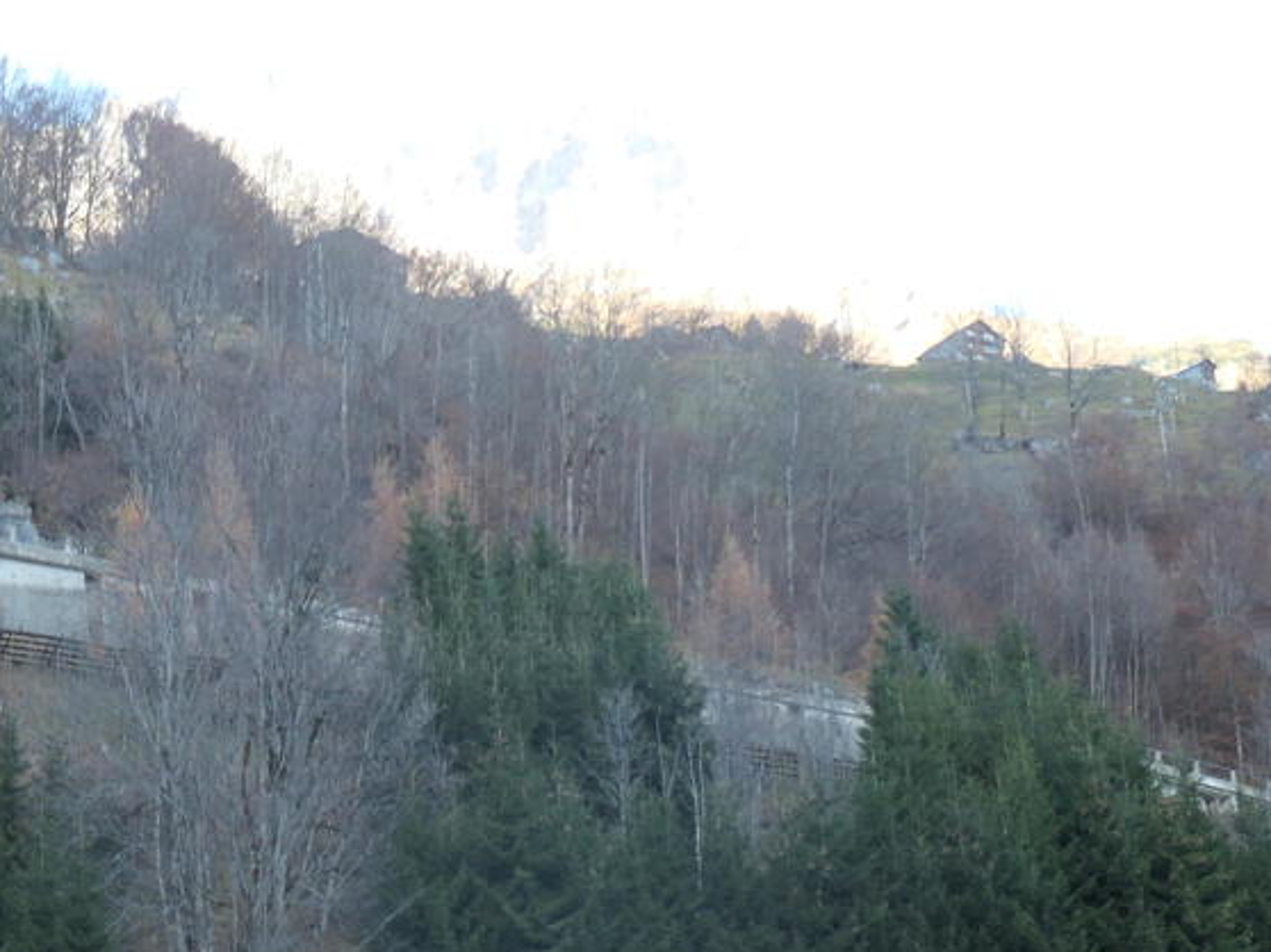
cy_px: 824
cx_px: 173
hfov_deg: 25.3
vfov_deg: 19.3
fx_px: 2753
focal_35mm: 75
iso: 200
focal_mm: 10.6
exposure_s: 1/100
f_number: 3.5
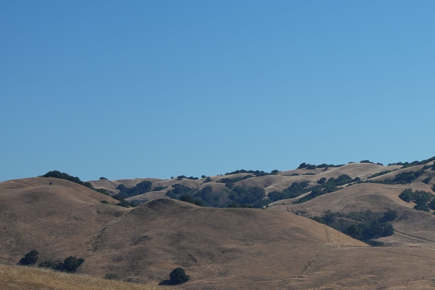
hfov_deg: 12.5
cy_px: 250
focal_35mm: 157
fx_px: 1897
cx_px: 615
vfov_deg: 8.7
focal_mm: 50
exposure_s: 1/2500
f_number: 4.5
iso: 250
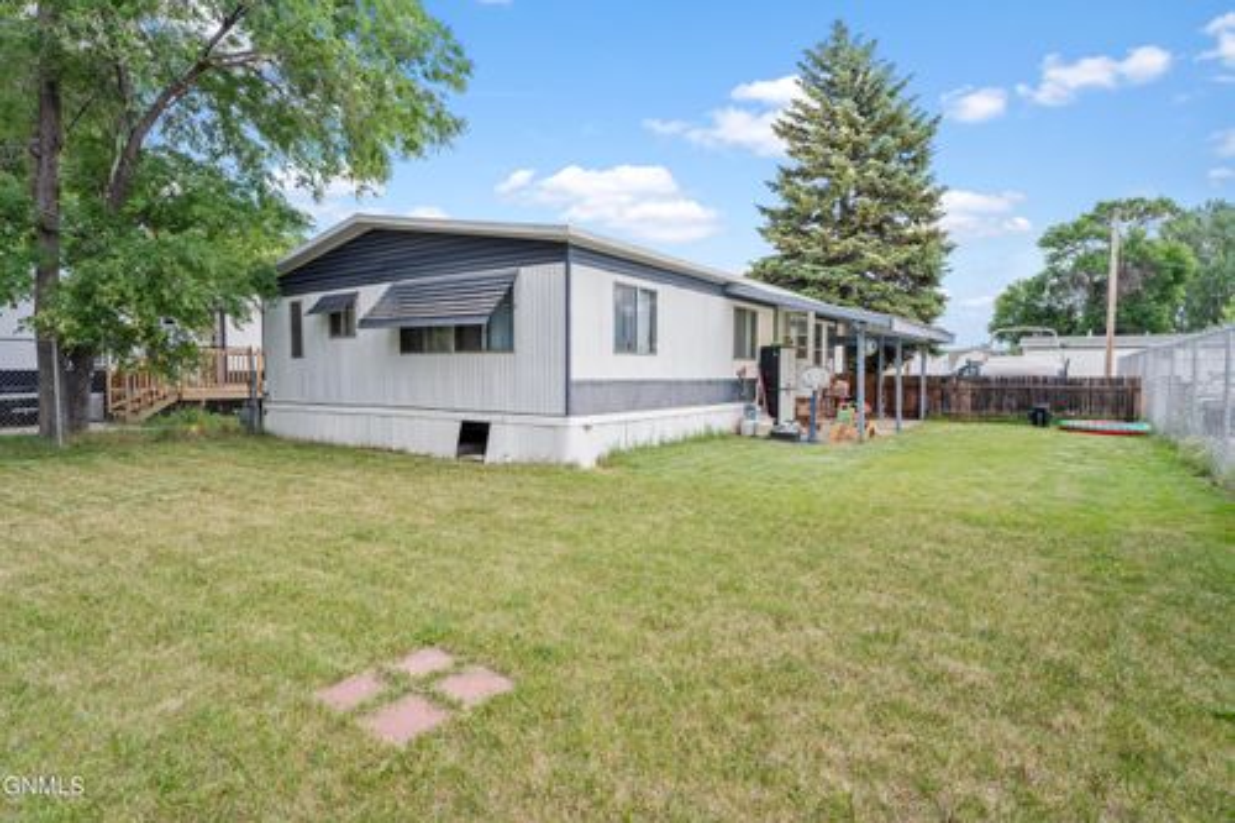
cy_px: 412
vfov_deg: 65.3
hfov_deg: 87.8
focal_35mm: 19
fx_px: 641
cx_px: 618
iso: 400
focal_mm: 18.7
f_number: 8
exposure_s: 1/100
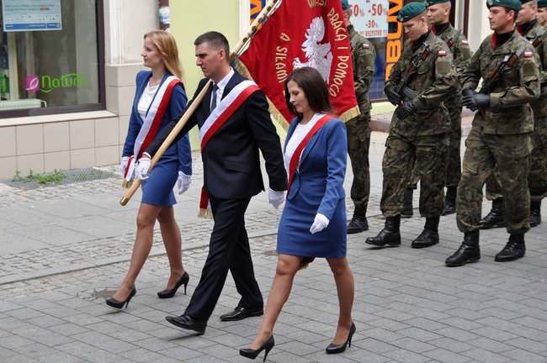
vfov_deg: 17.5
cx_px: 274
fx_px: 1184
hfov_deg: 26.0
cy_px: 182
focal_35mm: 78
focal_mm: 52
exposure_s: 1/250
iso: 200
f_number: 8
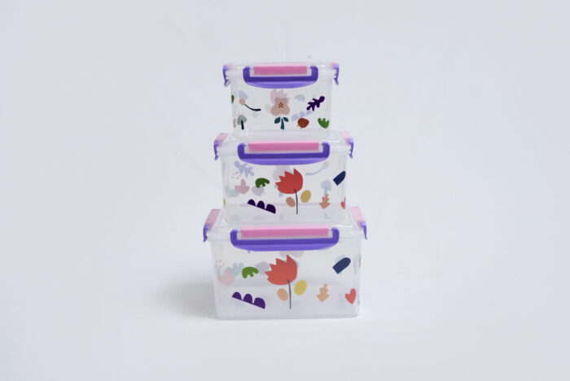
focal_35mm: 70
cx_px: 285
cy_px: 190
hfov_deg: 28.8
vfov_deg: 19.5
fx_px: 1109
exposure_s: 1/160
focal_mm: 70
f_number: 16
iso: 6400
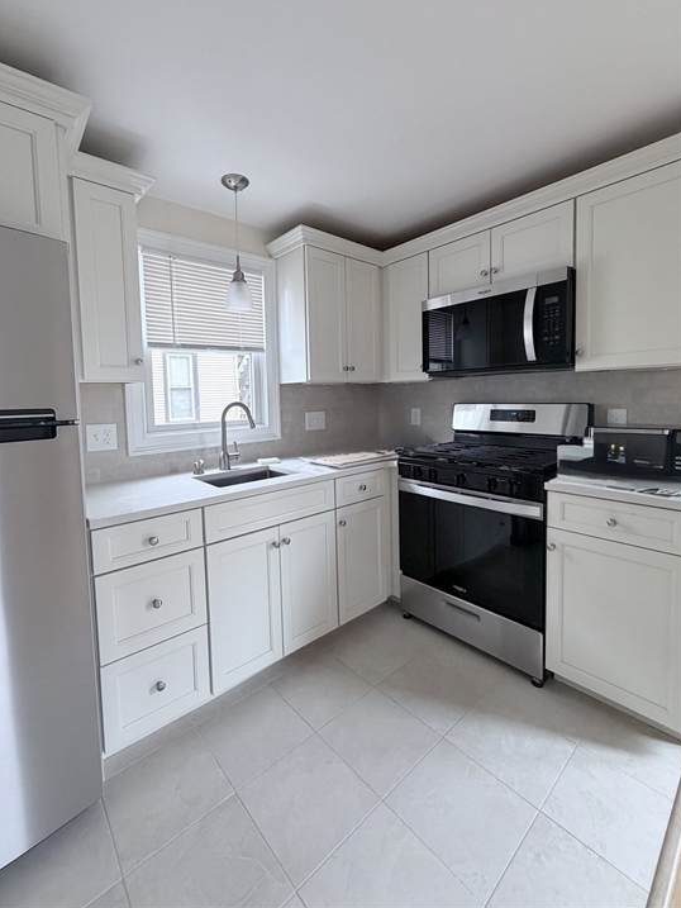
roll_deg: +1.5
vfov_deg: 98.0
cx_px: 323
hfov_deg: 81.7
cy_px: 423
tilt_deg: -2.6
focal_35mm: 15
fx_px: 393
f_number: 2.2
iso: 200
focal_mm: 2.22
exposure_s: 1/121
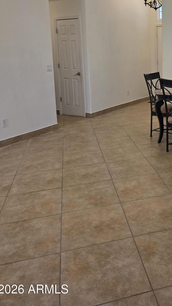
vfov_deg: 55.1
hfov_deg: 32.0
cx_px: 157
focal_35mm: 35
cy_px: 95
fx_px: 284
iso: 160
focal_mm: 6.3
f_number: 1.7
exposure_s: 1/120
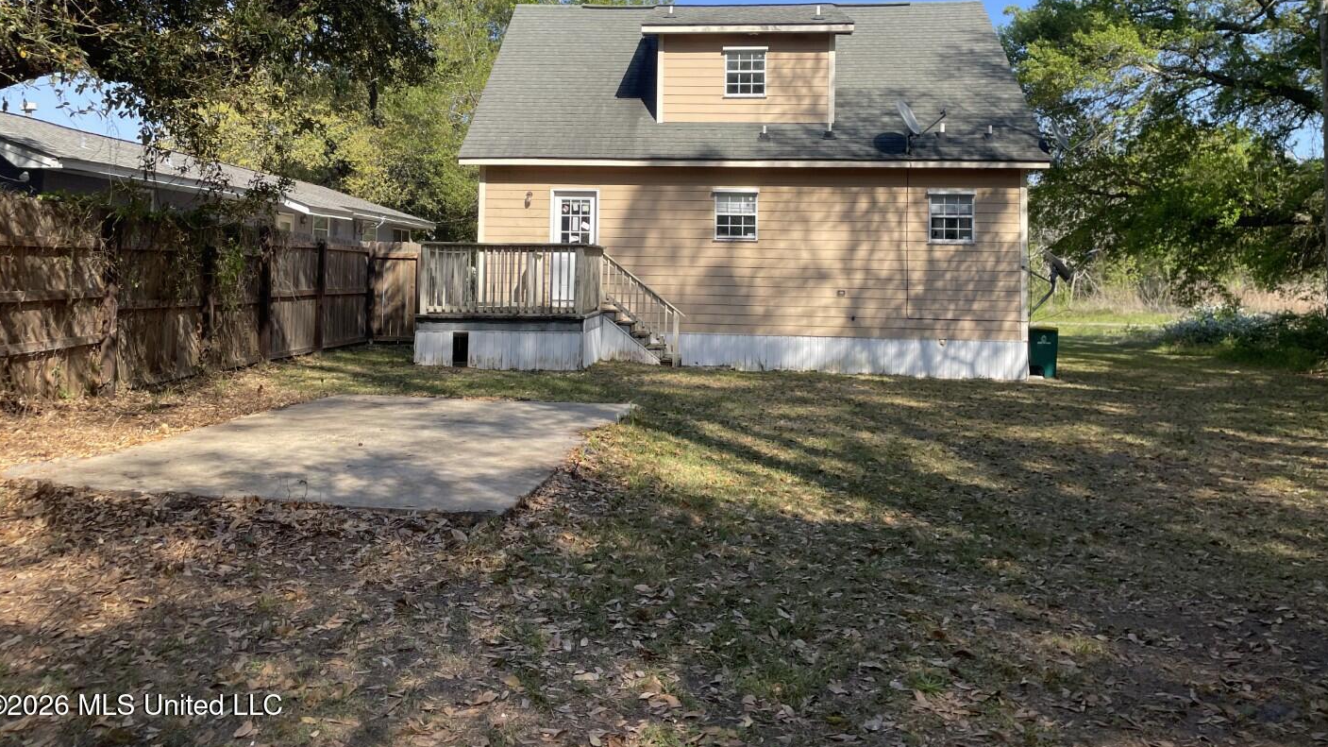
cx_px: 660
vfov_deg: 39.6
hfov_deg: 66.1
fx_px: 1021
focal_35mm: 29
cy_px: 242
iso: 32
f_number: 1.6
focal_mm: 4.2
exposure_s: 1/1575
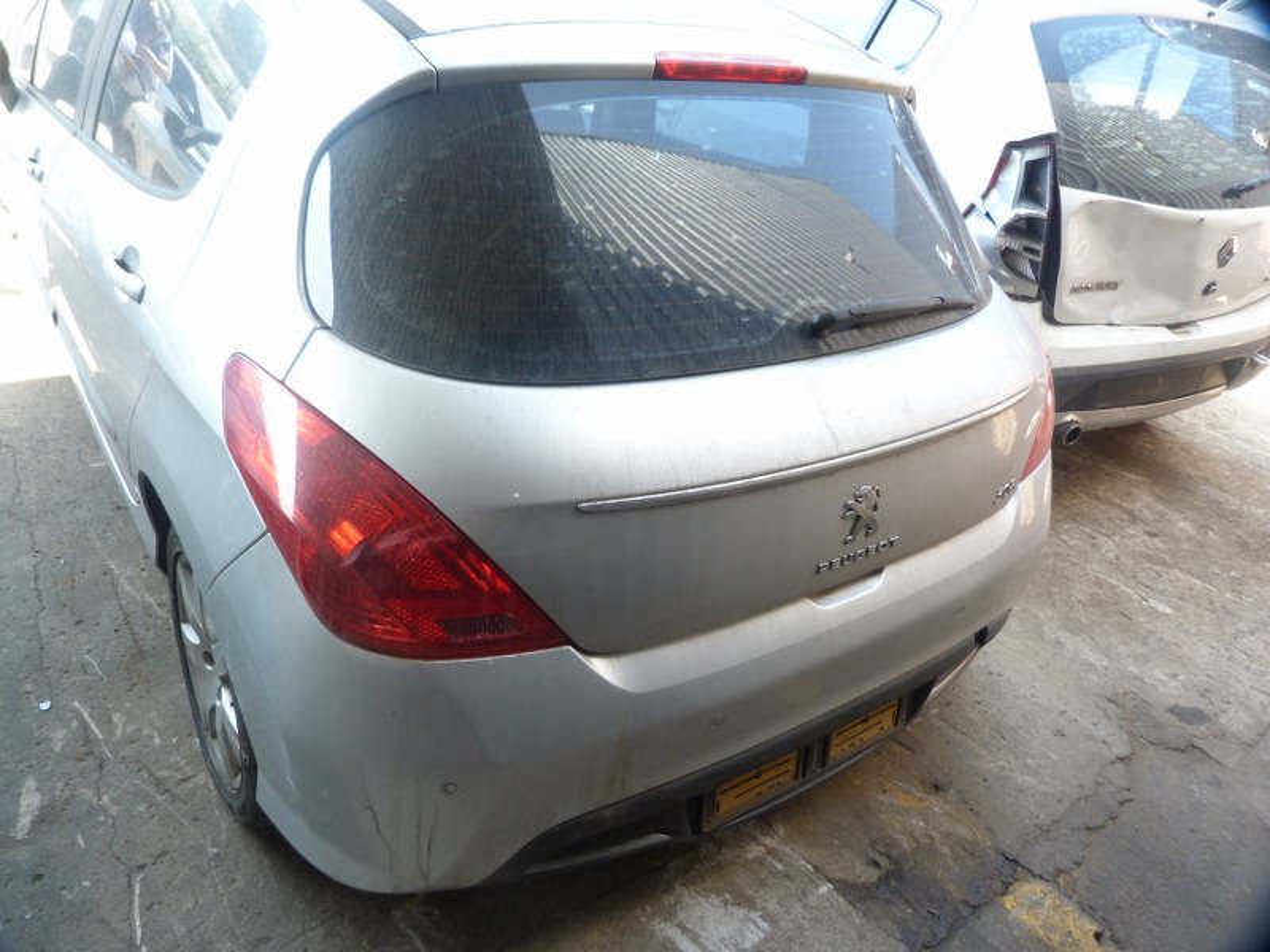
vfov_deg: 54.9
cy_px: 476
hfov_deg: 69.4
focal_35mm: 25
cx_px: 635
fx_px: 917
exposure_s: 1/60
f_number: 2.8
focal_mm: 4.5
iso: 125
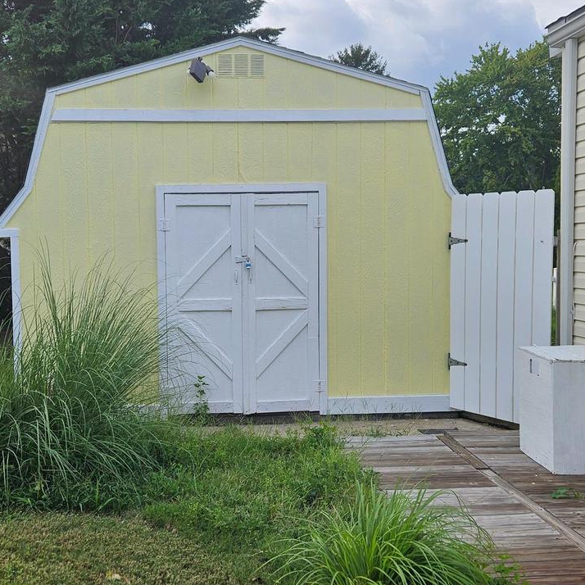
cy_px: 277
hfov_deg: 40.8
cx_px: 247
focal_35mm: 41
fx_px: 784
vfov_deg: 40.9
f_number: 1.8
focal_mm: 5.4
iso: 25
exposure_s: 1/611
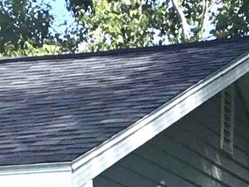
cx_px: 65
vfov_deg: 6.2
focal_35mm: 224
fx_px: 1612
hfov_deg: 8.8
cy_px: 536
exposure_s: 1/696
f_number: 2.4
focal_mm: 3.3
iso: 25
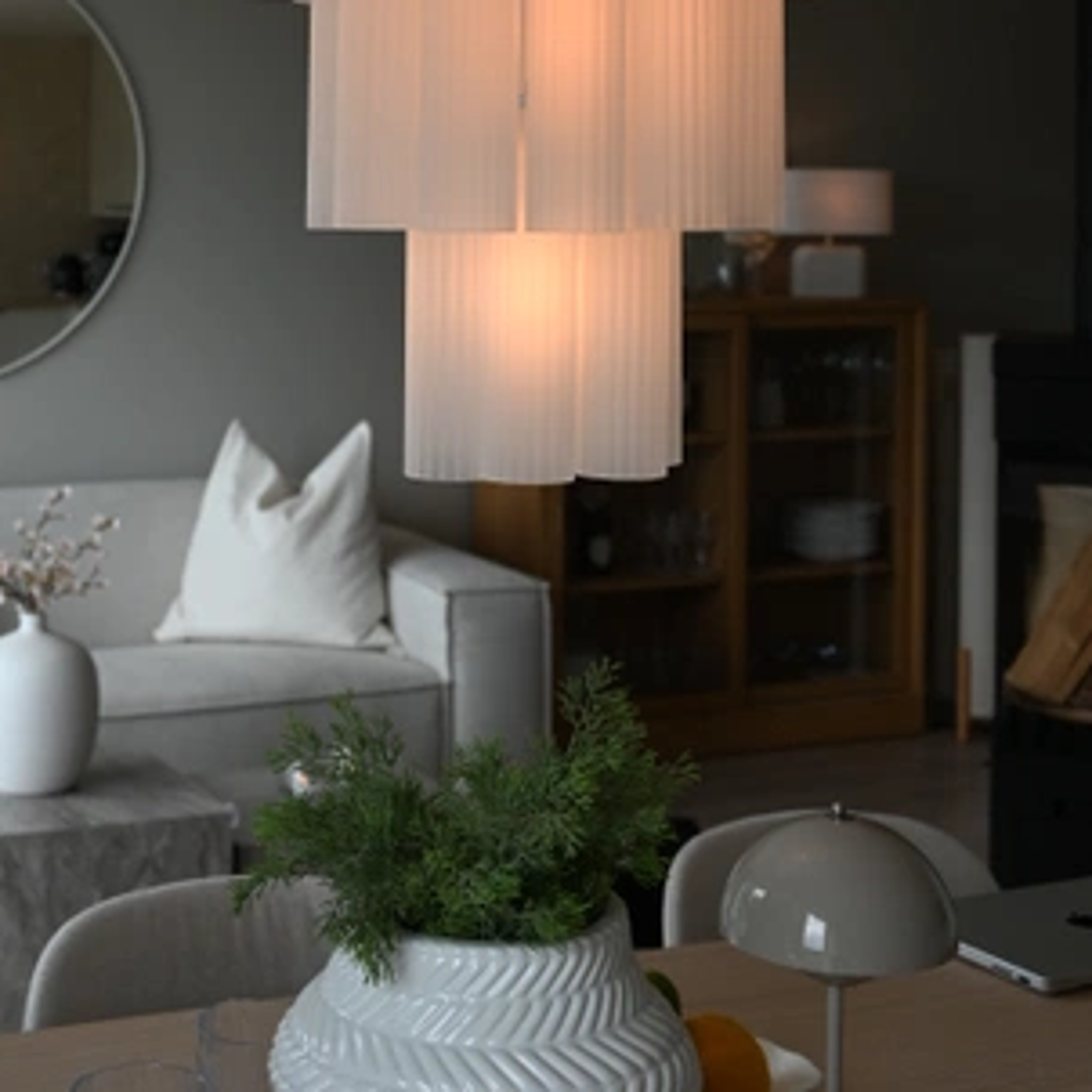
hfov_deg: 27.1
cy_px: 199
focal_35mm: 63
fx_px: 2248
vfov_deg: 26.7
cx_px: 356
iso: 140
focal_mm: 35
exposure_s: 1/40
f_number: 5
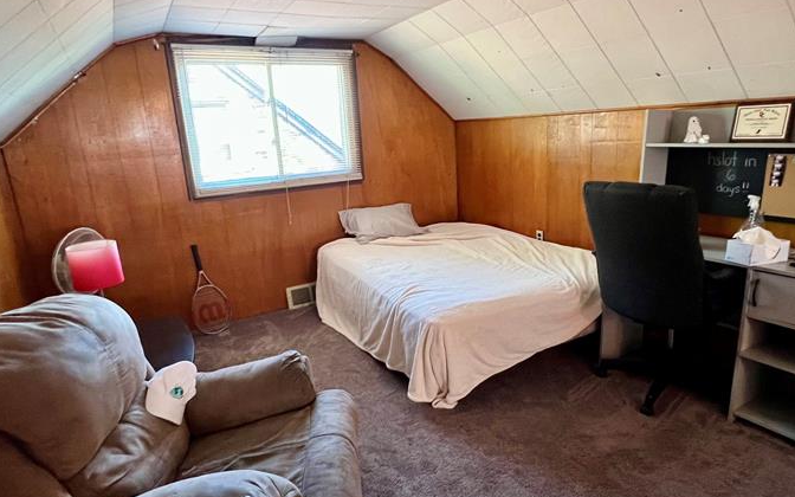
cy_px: 250
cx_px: 409
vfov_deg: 57.3
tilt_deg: -14.3
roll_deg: +3.4
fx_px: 455
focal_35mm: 21
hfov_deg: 82.3
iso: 500
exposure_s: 1/60
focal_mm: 1.57
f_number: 1.8
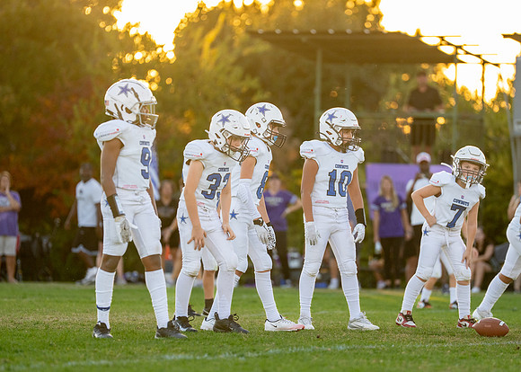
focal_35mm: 266
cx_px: 298
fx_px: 3936
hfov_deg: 7.6
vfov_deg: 5.4
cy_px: 192
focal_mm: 200
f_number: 2.8
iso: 1000
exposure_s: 1/1600
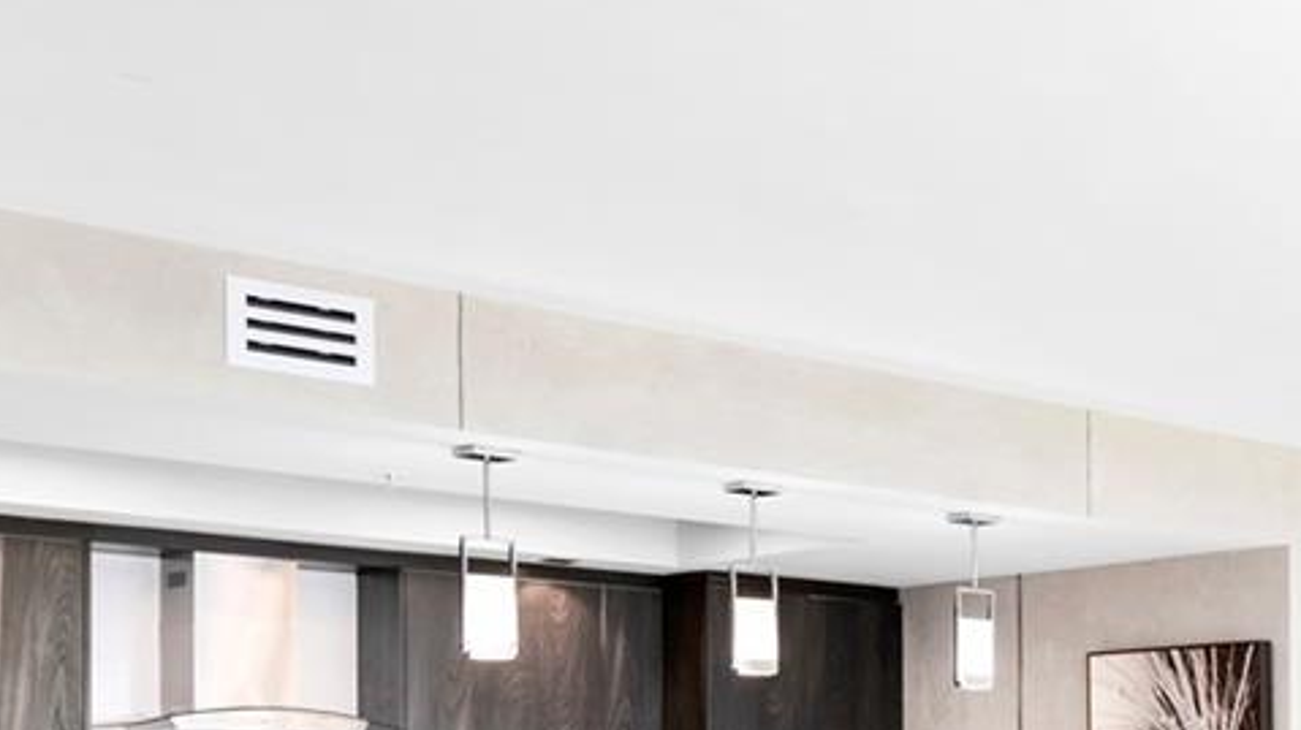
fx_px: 1931
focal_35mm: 56
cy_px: 1022
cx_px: 1630
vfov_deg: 19.3
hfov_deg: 30.5
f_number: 8
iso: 320
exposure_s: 1/40
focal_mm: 16
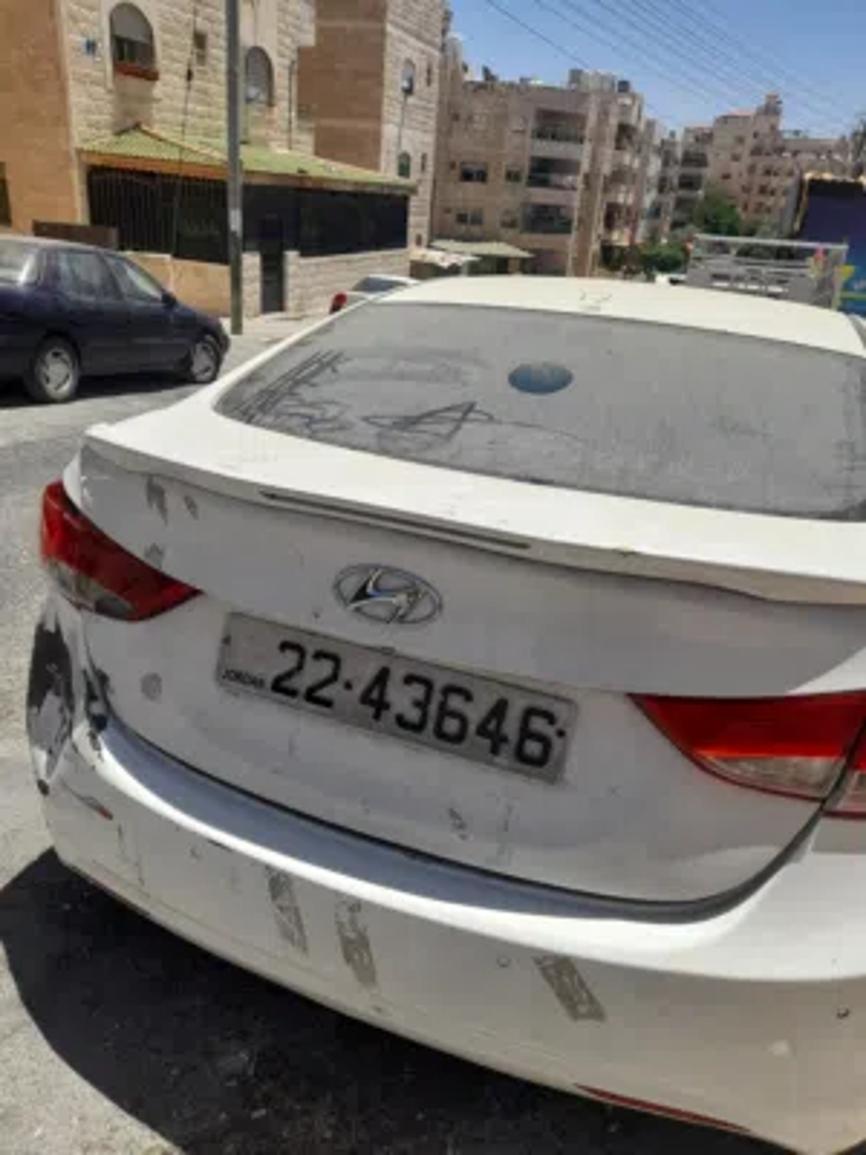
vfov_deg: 69.4
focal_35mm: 25
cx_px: 433
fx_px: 834
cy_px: 578
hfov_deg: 54.9
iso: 20
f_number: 2
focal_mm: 4.6
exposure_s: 1/932
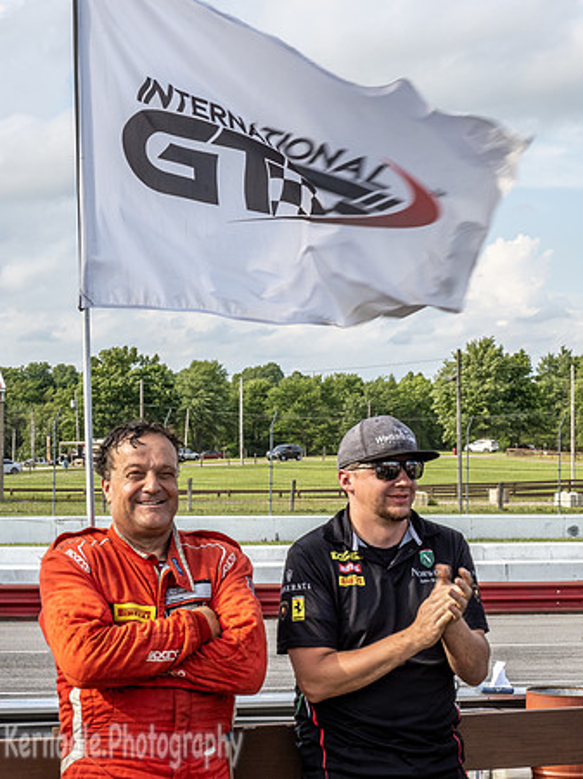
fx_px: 2038
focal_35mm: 91
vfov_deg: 21.6
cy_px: 390
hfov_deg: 16.3
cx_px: 380
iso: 200
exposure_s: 1/60
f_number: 16
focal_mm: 34
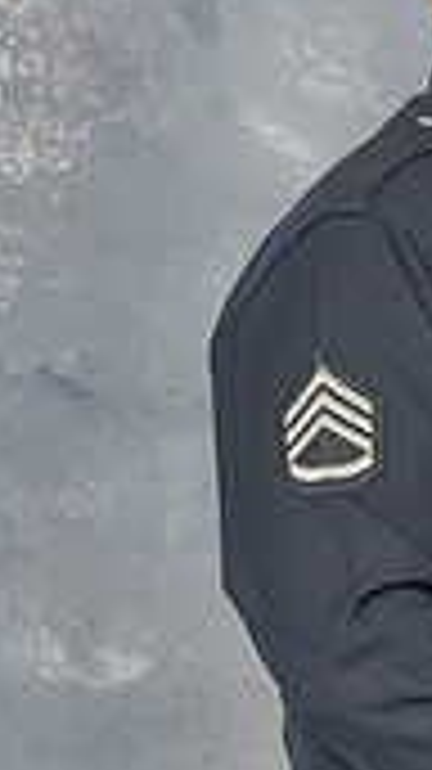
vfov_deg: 8.6
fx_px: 5099
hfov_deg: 4.7
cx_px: 1139
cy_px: 510
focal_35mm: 250
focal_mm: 55
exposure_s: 1/200
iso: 200
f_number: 5.6
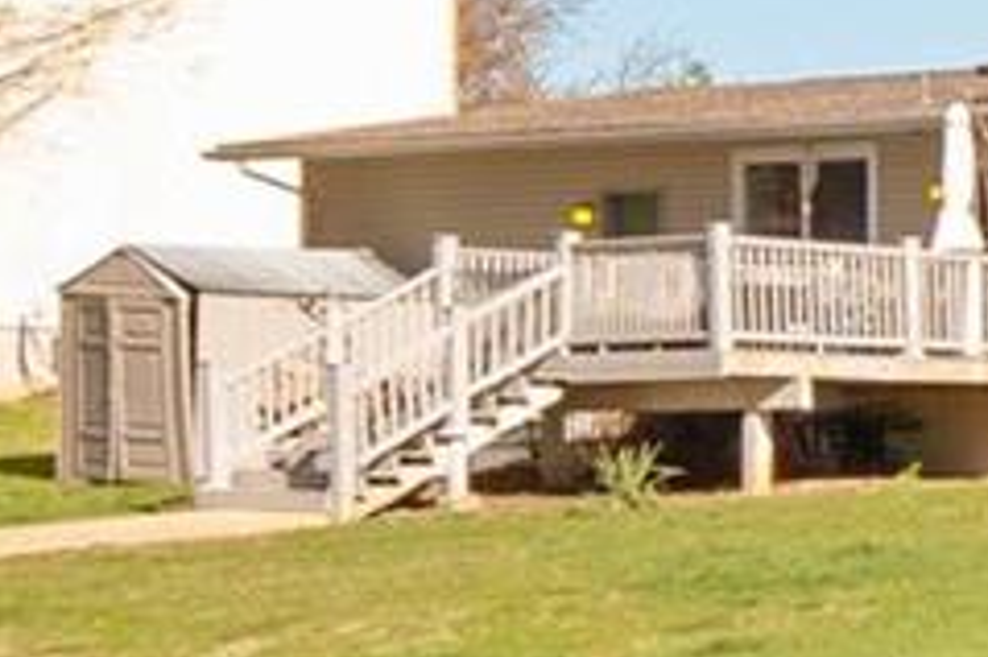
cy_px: 517
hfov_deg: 10.8
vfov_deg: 12.7
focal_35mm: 107
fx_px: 2934
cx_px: 3105
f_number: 8
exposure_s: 1/125
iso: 400
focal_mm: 8
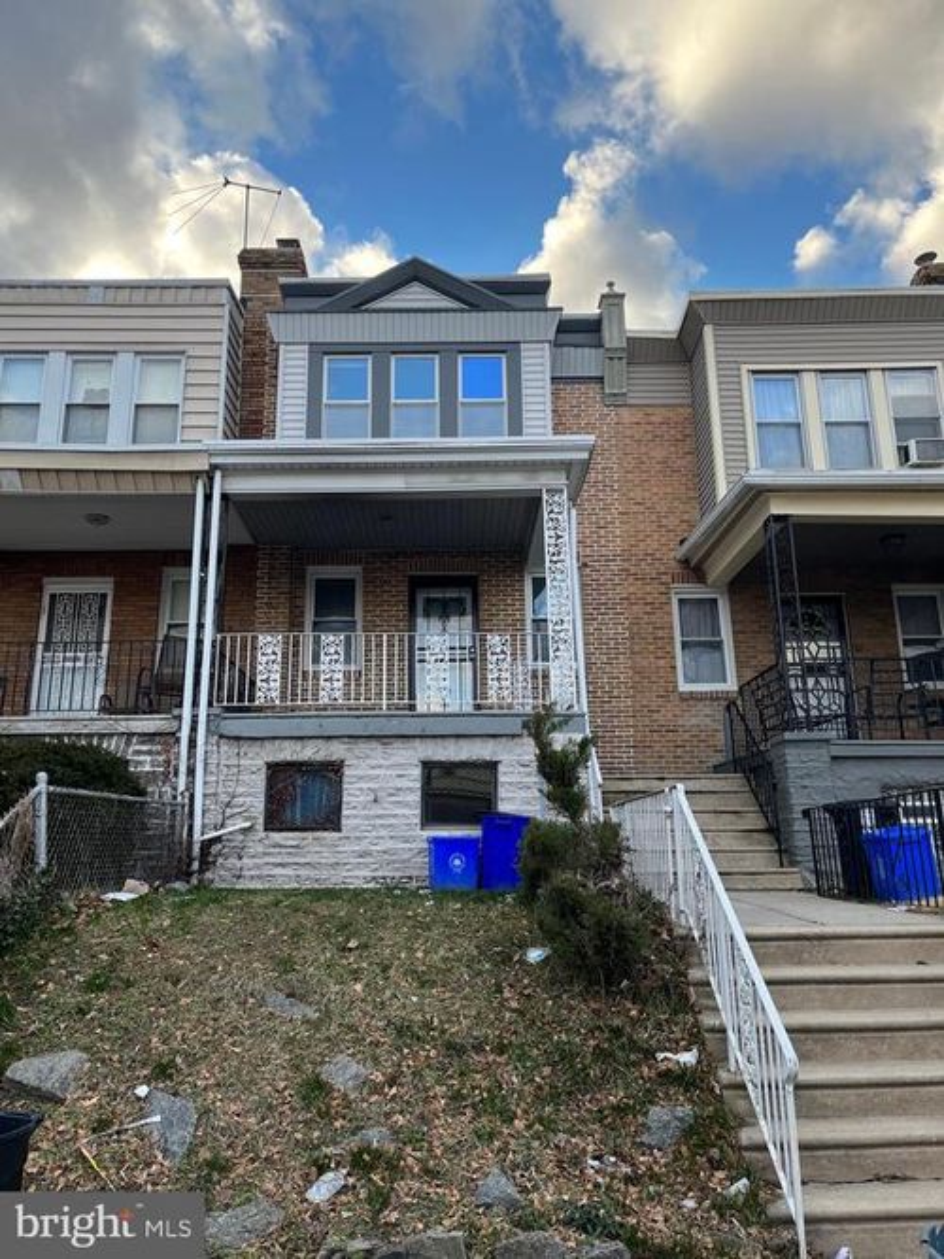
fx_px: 946
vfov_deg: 67.3
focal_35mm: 26
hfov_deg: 53.0
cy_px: 630
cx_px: 472
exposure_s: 1/714
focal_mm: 5.1
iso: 50
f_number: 1.6
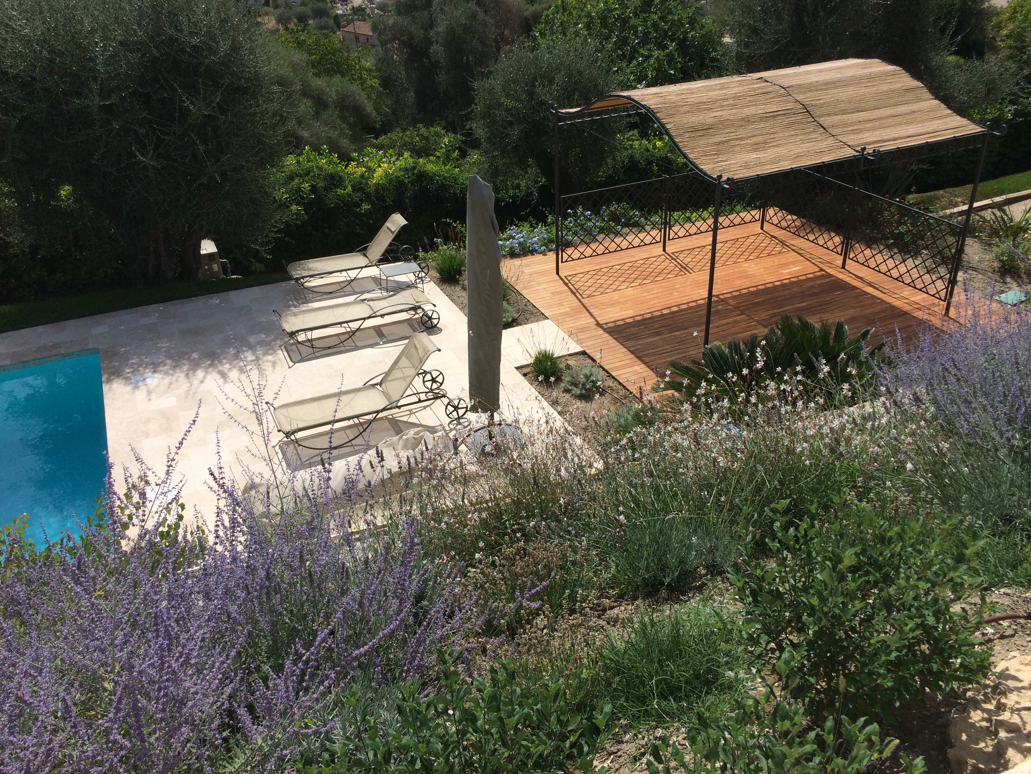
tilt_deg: -29.3
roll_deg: +2.1
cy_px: 387
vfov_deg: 48.2
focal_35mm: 29
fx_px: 864
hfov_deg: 61.7
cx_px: 516
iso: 32
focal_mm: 4.15
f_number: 2.2
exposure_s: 1/3425
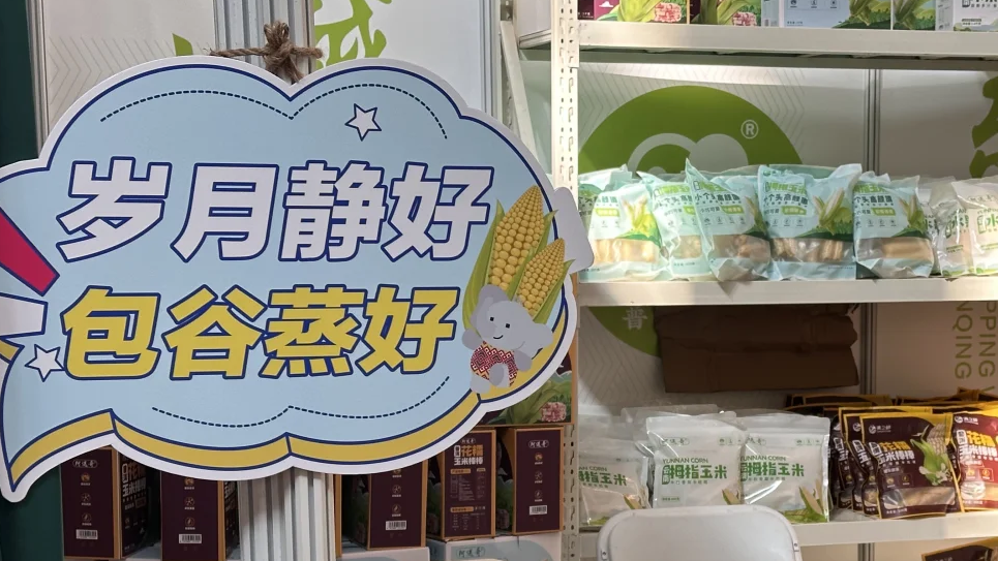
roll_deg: +0.2
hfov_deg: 27.0
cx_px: 671
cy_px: 447
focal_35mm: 78
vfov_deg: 15.4
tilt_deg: -6.0
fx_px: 2064
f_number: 1.78
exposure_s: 1/234
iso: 50
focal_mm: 6.86
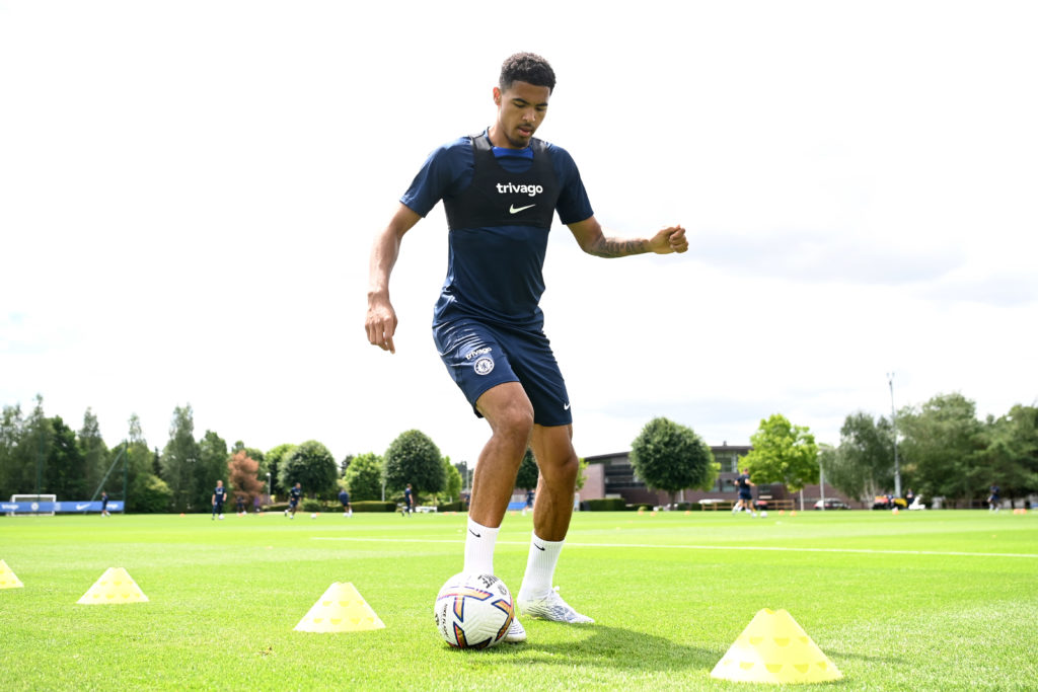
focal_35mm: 34
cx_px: 519
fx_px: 980
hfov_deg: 55.8
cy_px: 346
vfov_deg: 38.9
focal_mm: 34
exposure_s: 1/1600
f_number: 5
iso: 400
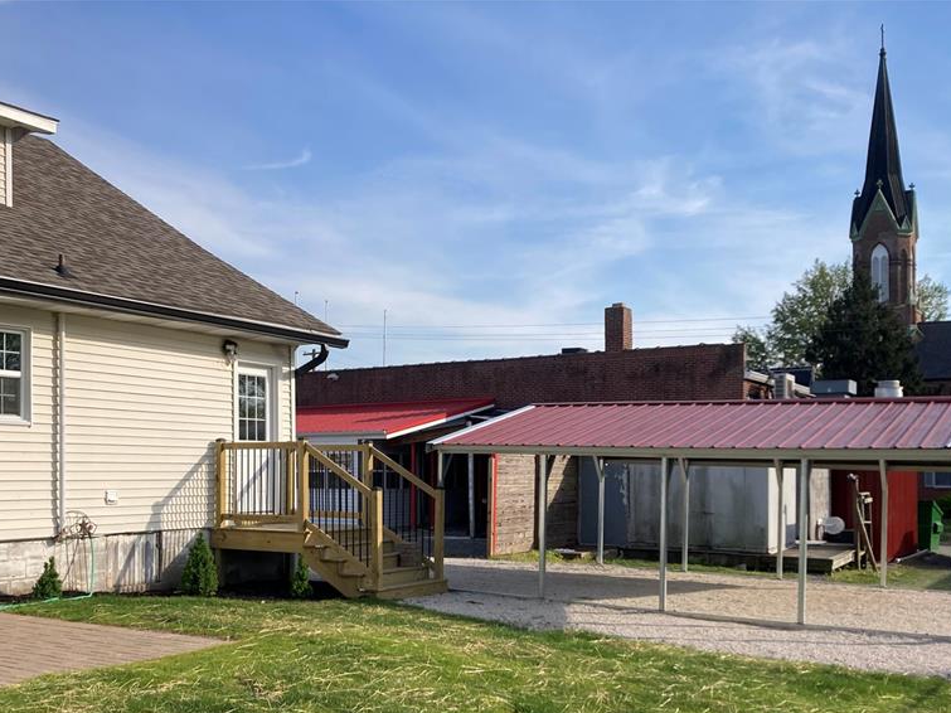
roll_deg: +1.0
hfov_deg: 48.9
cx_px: 443
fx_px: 1044
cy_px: 482
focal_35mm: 38
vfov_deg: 37.3
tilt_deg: +0.1
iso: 20
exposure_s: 1/1799
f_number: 1.8
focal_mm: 3.99
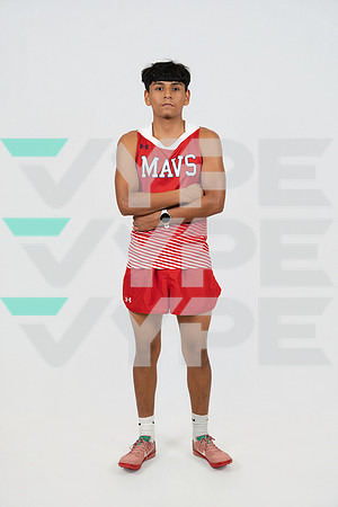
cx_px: 169
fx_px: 569
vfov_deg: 48.0
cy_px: 254
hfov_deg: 33.1
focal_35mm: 40
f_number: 4
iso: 500
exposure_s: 1/125
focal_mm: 40.4
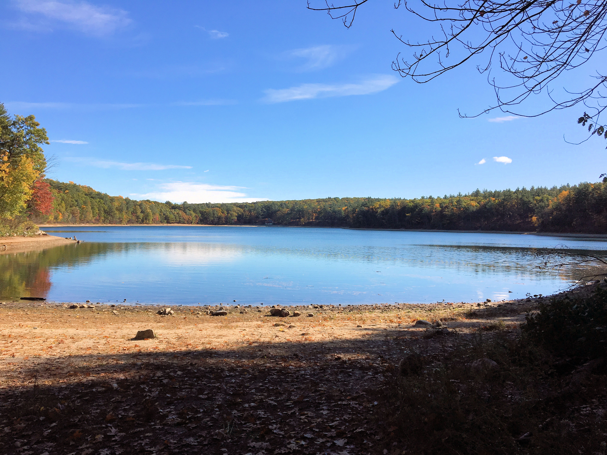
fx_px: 509
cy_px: 228
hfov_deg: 61.7
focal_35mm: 29
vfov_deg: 48.2
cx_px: 304
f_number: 2.2
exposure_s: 1/1832
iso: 25
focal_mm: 4.15
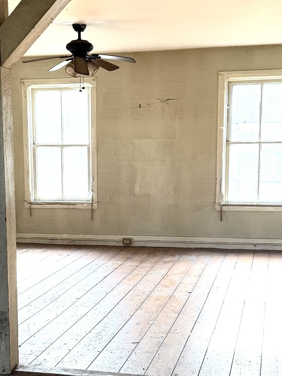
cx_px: 123
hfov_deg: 24.8
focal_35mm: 59
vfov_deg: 32.6
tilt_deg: -7.0
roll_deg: +0.7
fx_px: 641
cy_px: 231
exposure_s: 1/121
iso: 100
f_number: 1.78
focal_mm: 6.76
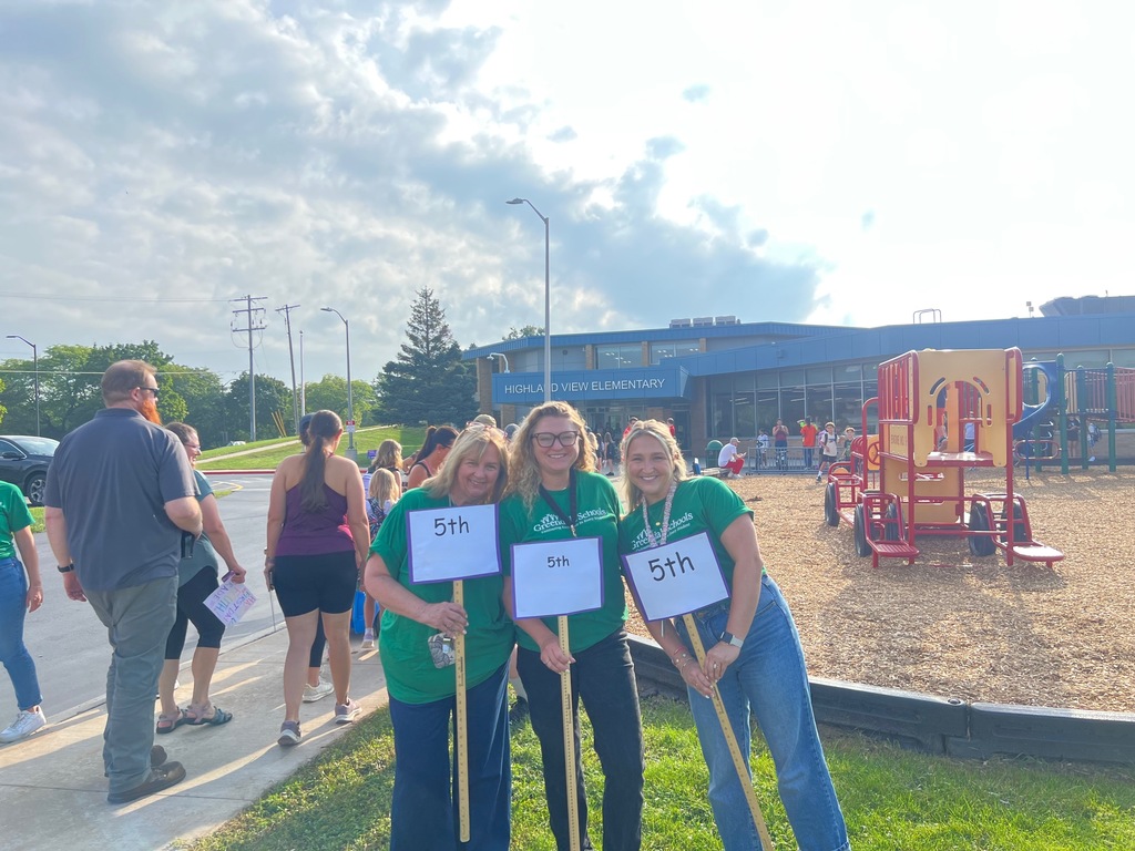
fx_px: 852
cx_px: 568
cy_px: 426
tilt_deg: -0.1
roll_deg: +1.3
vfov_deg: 53.1
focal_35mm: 26
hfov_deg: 67.3
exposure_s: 1/1326
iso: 50
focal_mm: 5.7
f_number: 1.5
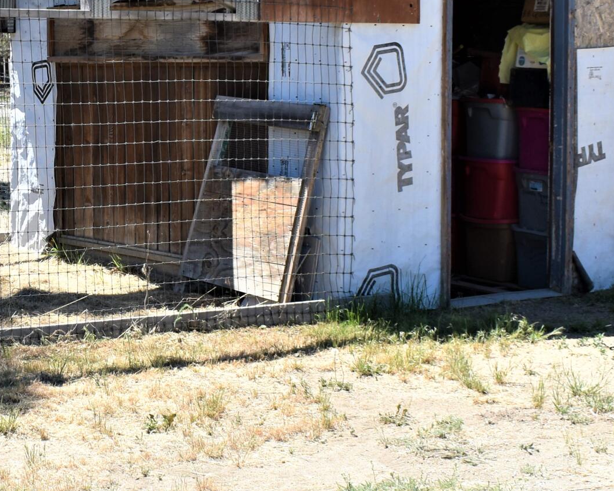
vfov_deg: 19.2
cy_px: 186
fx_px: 1454
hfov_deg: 23.0
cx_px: 20
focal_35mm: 80
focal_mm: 20
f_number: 8
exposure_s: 1/250
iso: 125
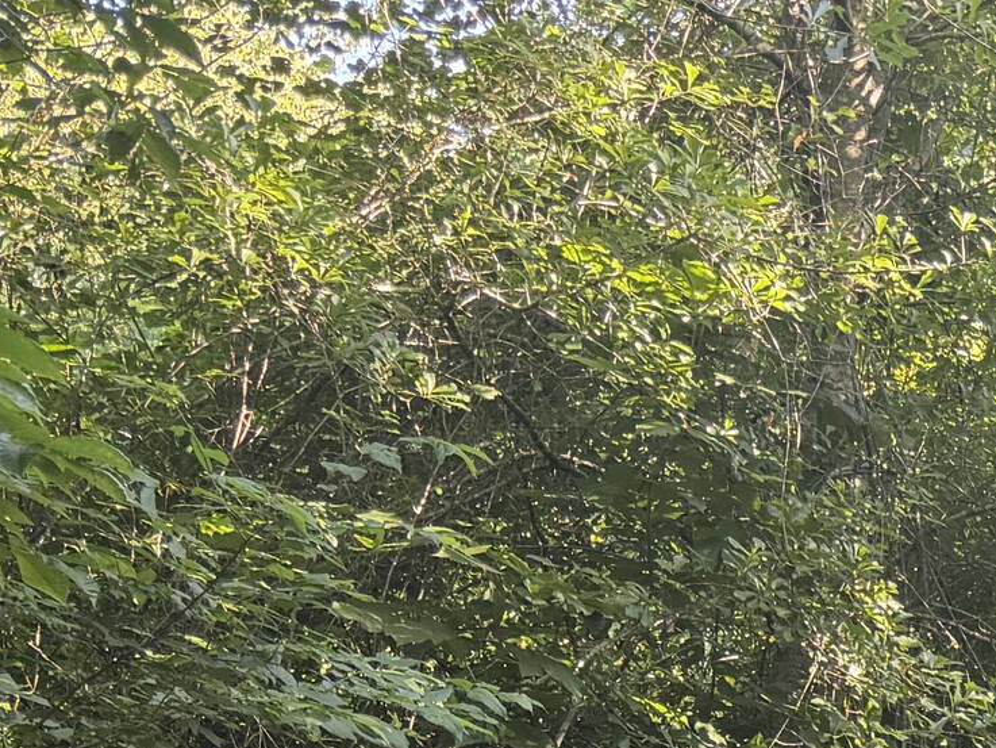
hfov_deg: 16.2
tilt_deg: +4.2
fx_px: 2878
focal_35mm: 100
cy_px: 1190
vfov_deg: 13.7
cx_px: 1860
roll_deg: -1.6
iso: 80
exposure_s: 1/121
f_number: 1.78
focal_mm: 6.76
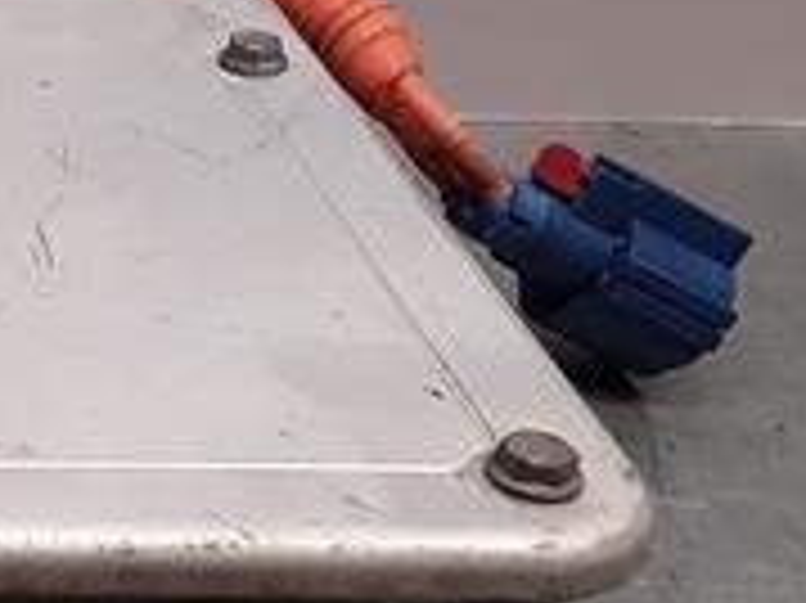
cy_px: 292
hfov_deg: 17.6
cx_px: -405
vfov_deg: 14.8
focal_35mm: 100
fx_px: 2327
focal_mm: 2.91
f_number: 1.9
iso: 100
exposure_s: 1/208
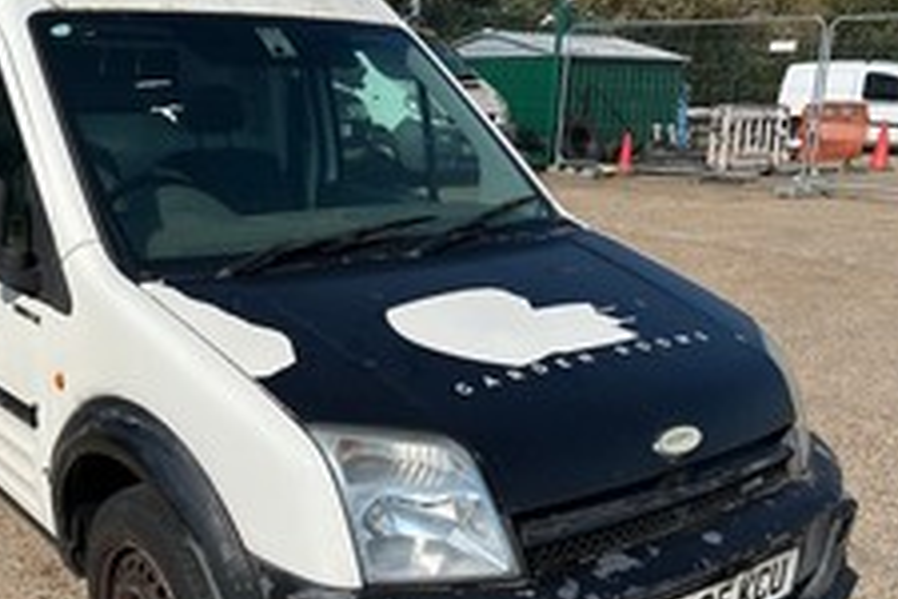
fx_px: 1048
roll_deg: -2.6
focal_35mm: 42
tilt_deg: -13.5
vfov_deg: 31.8
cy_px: 351
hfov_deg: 45.8
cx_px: 315
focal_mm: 5.7
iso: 50
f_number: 1.5
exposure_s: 1/6993
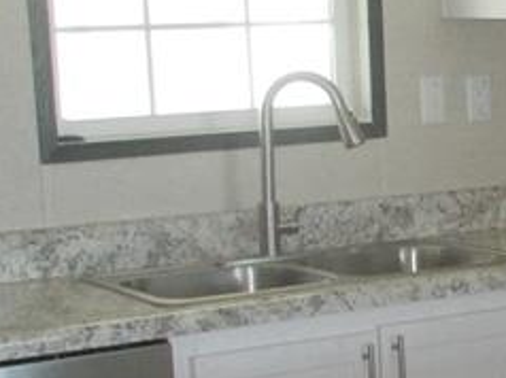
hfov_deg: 16.9
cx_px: 593
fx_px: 1636
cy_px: 295
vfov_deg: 13.1
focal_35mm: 112
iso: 200
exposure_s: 1/25
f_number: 3.2
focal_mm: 4.6
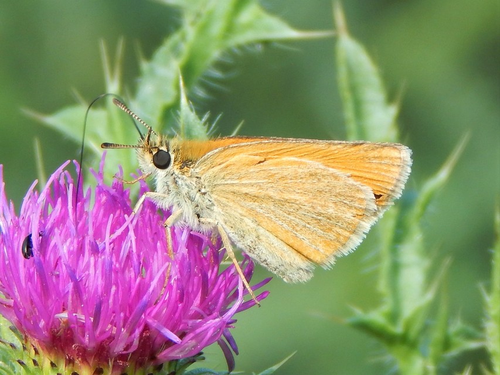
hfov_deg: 9.6
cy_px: 188
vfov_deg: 7.2
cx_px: 250
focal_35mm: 207
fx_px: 2990
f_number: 5.4
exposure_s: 1/400
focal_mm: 37.1
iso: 125
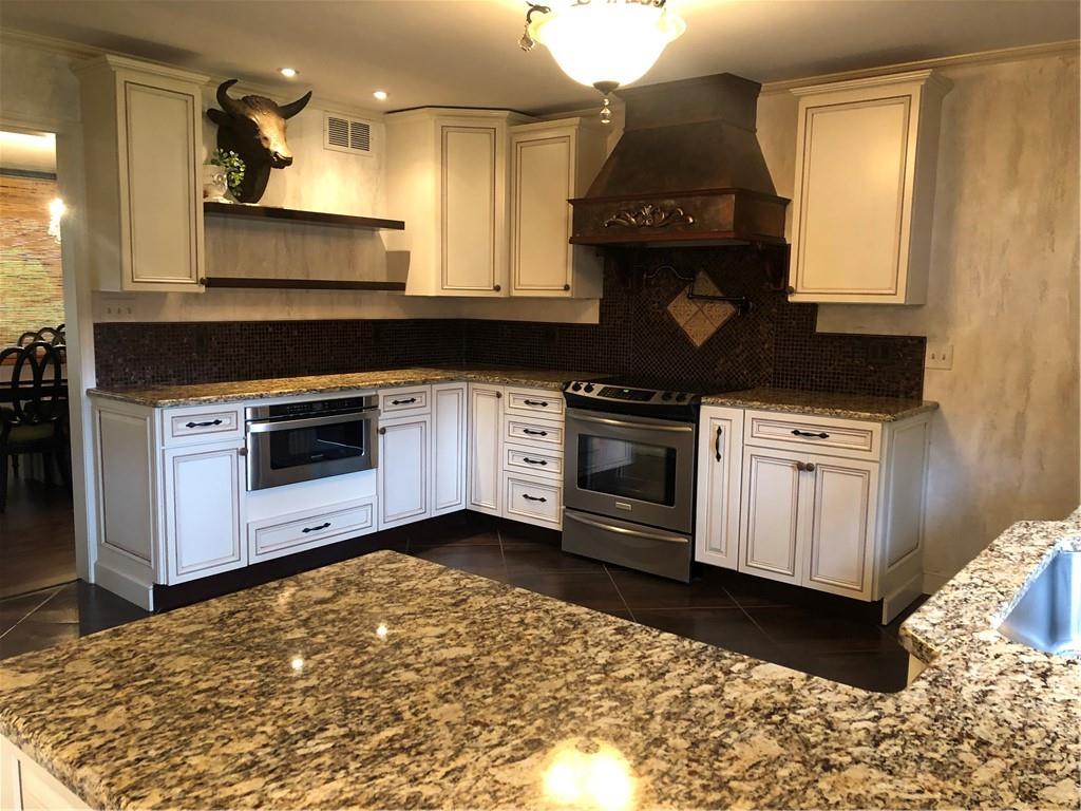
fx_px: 874
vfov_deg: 49.7
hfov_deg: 63.4
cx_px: 540
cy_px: 406
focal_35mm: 28
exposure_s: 1/13
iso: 100
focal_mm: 3.99
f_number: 1.8
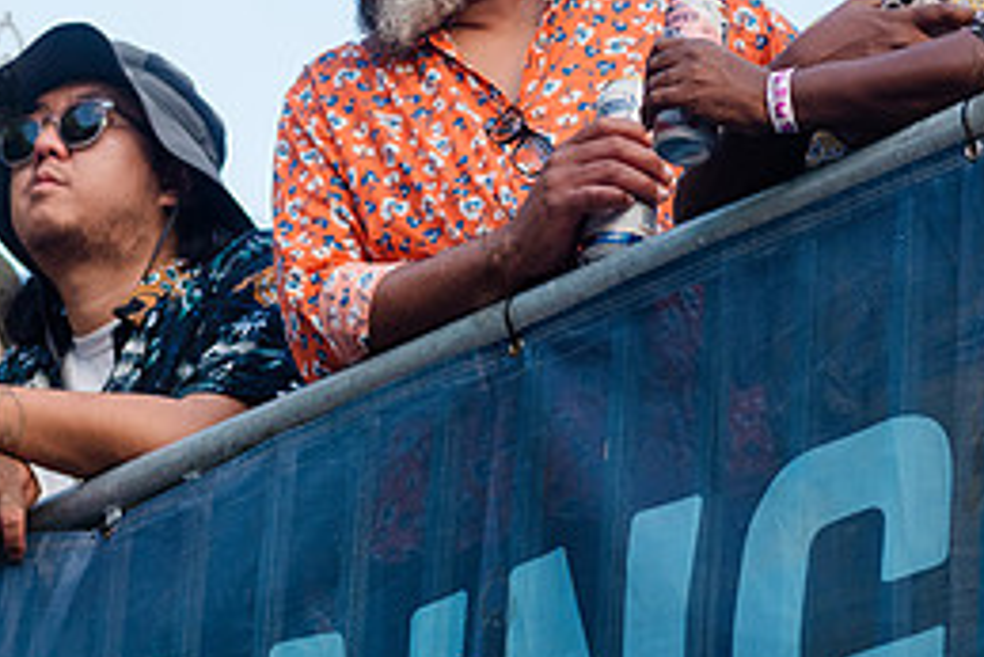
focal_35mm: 251
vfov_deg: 5.5
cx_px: 494
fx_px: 6864
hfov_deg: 8.2
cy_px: 260
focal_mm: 112
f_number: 4
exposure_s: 1/800
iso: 1000
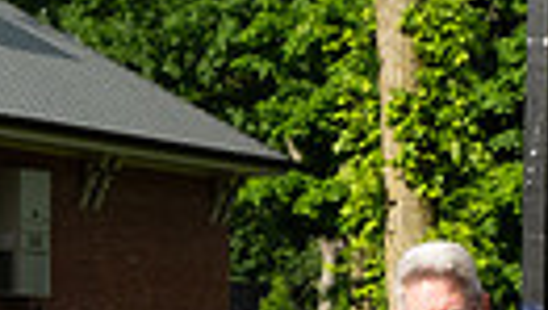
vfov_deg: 5.7
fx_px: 3025
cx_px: 665
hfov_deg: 10.2
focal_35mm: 208
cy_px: 635
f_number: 14
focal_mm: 30.2
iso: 250
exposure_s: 1/125
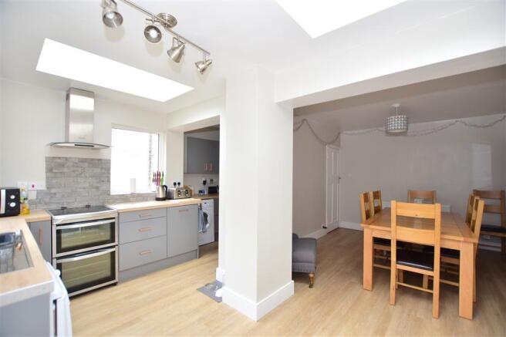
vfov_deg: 77.3
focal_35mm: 15
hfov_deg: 100.4
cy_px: 168
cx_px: 253
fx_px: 211
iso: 500
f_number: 3.5
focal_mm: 10
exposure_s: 1/60
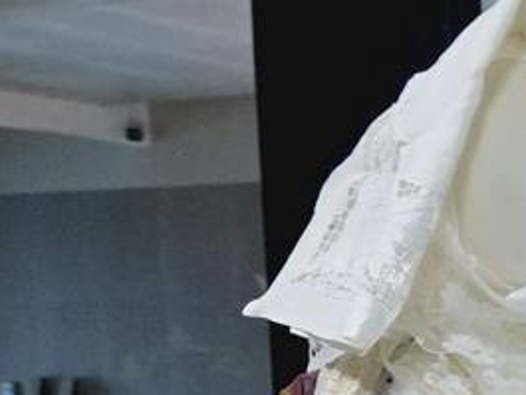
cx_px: 1062
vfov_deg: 10.7
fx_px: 1900
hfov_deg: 13.4
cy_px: 818
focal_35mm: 125
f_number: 1.8
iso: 400
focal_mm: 5.4
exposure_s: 1/100
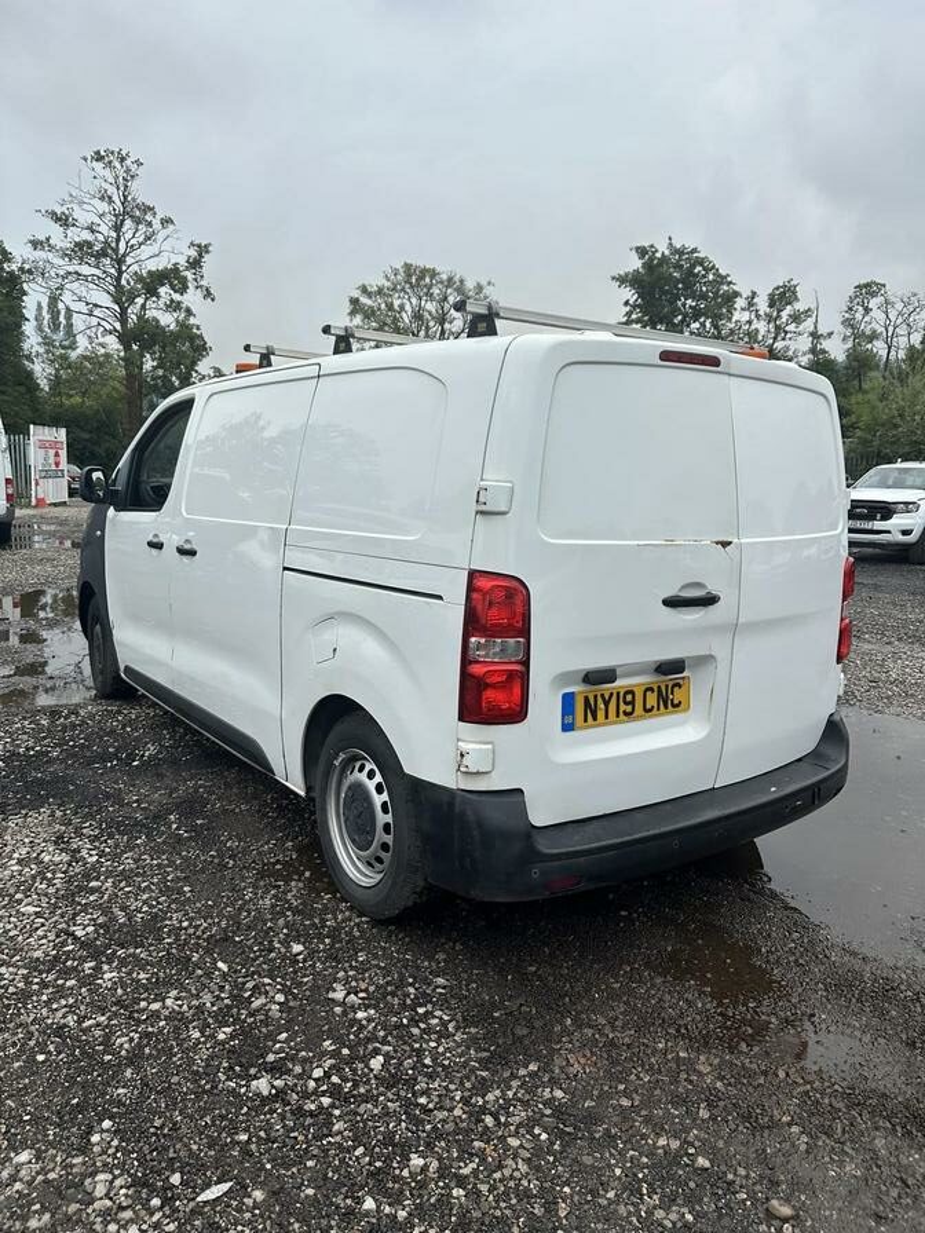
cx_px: 462
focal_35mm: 24
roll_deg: -3.9
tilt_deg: -3.1
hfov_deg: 56.8
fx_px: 855
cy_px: 616
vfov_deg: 71.6
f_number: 1.78
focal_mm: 6.86
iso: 80
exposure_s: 1/2732
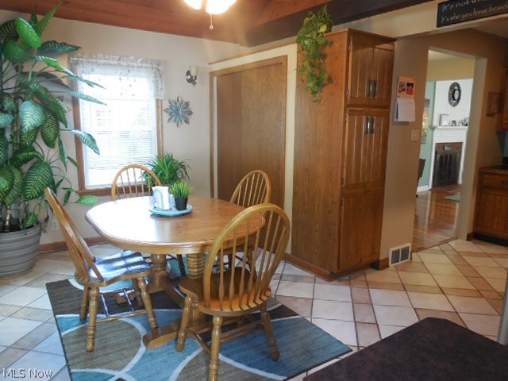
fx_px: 367
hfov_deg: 69.4
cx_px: 254
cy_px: 190
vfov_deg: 54.9
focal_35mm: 25
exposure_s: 1/30
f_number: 3.1
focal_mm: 4.5
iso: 400
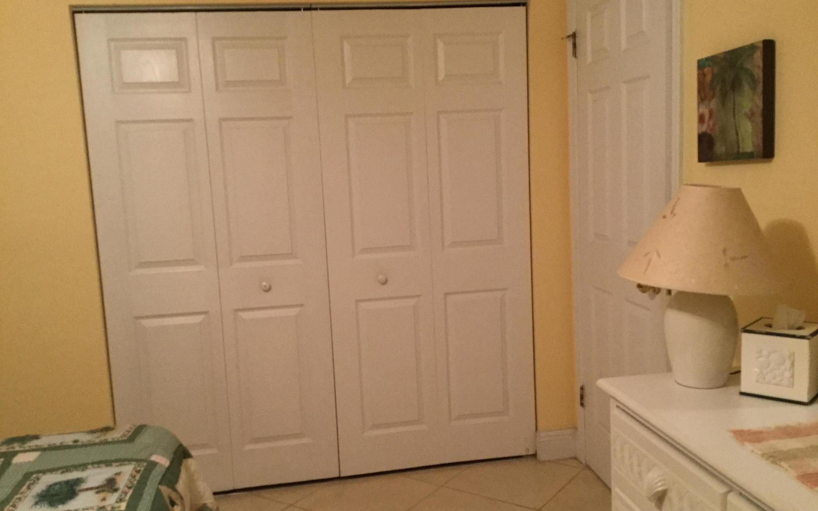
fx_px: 736
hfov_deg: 58.1
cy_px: 261
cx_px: 409
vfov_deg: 38.3
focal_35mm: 33
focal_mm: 3.3
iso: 160
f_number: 2.4
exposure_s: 1/30
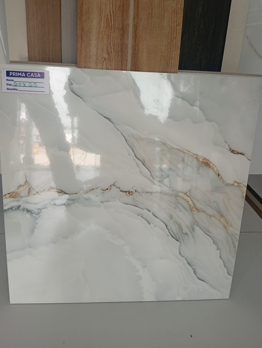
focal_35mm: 29
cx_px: 123
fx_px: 292
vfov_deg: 61.6
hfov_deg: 48.3
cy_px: 166
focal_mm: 3.98
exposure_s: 1/50
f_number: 1.8
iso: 135
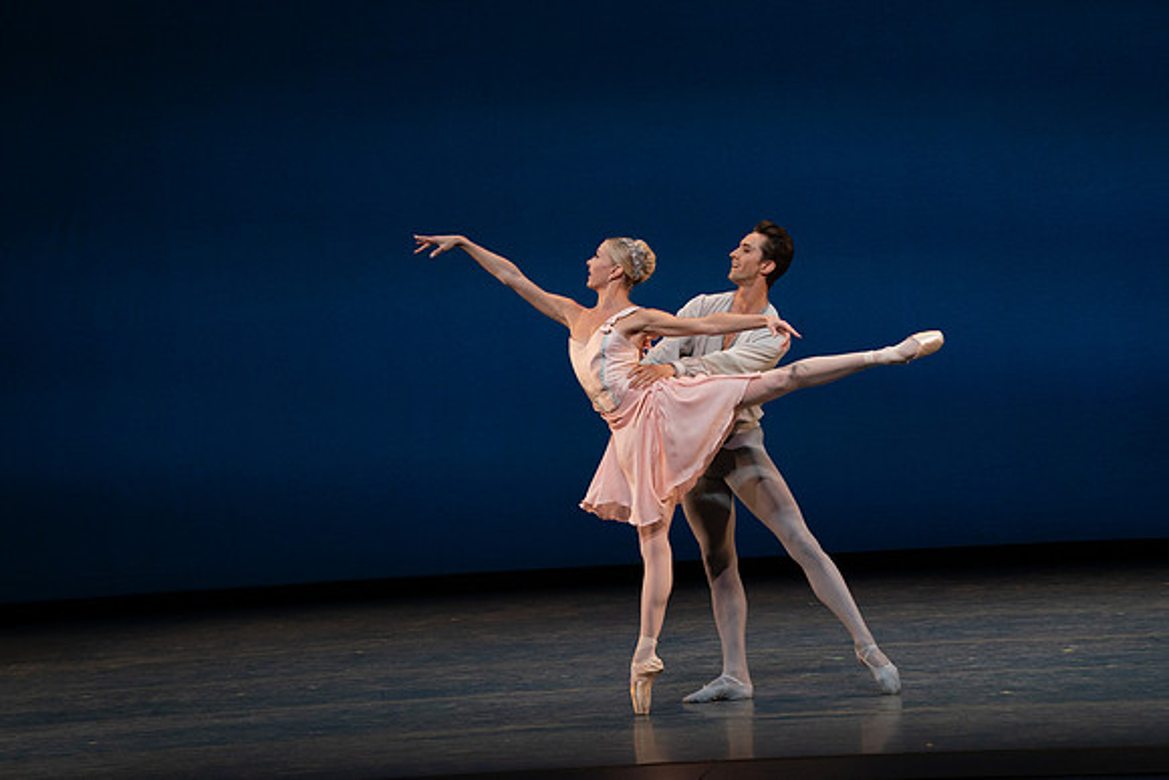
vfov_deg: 6.9
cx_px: 584
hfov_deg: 10.3
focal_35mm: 200
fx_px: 6496
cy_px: 390
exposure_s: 1/500
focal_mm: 200
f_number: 8
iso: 3200
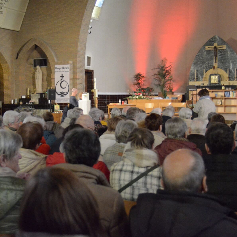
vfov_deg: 31.6
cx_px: 96
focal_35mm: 54
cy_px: 119
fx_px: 418
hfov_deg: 31.6
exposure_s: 1/50
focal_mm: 28
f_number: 3.5
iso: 6400
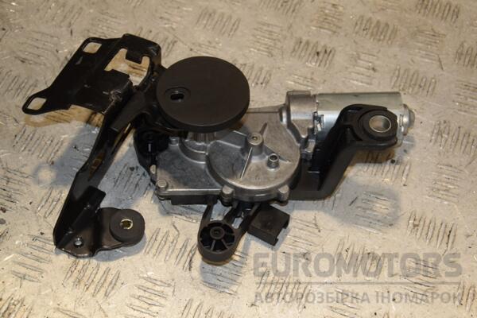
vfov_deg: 20.2
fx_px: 894
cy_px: 159
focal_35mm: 68
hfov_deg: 29.9
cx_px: 238
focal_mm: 45
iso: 800
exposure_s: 1/200
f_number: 7.1
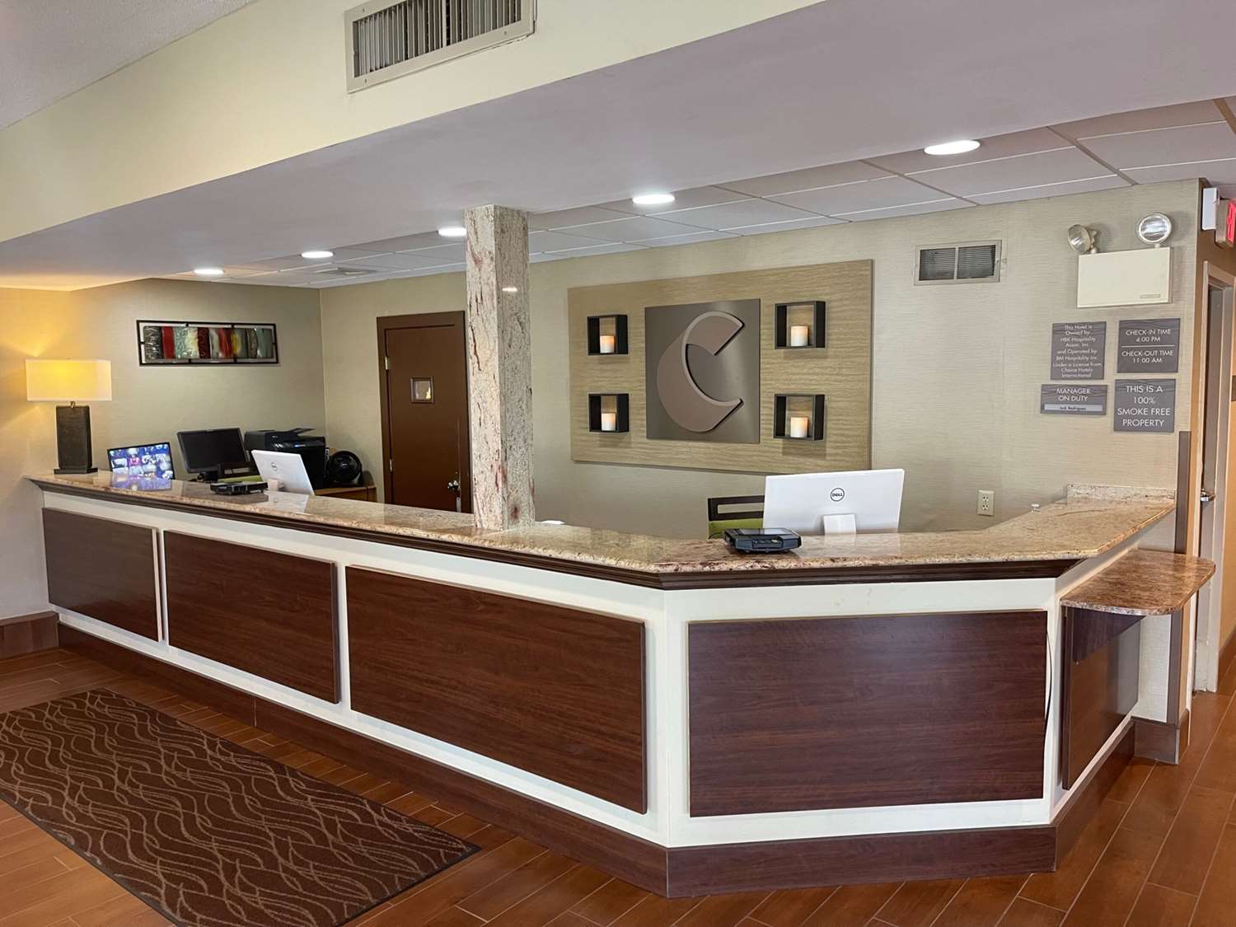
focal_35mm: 26
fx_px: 928
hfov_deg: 67.3
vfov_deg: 53.1
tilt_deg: -6.2
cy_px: 464
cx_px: 618
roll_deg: +0.9
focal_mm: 5.1
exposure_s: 1/60
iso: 250
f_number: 1.6
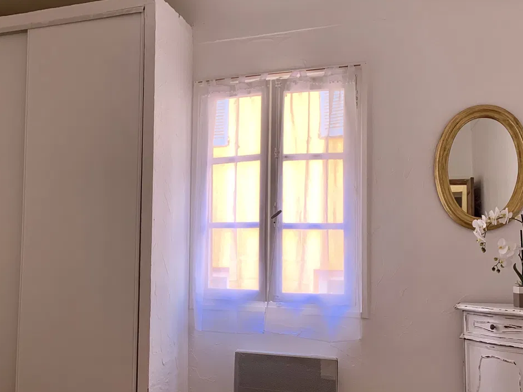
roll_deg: -0.6
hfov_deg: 42.2
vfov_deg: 32.8
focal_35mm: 44
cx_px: 165
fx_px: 665
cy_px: 228
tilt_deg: +3.7
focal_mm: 4.25
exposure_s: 1/50
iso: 50
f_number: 1.8
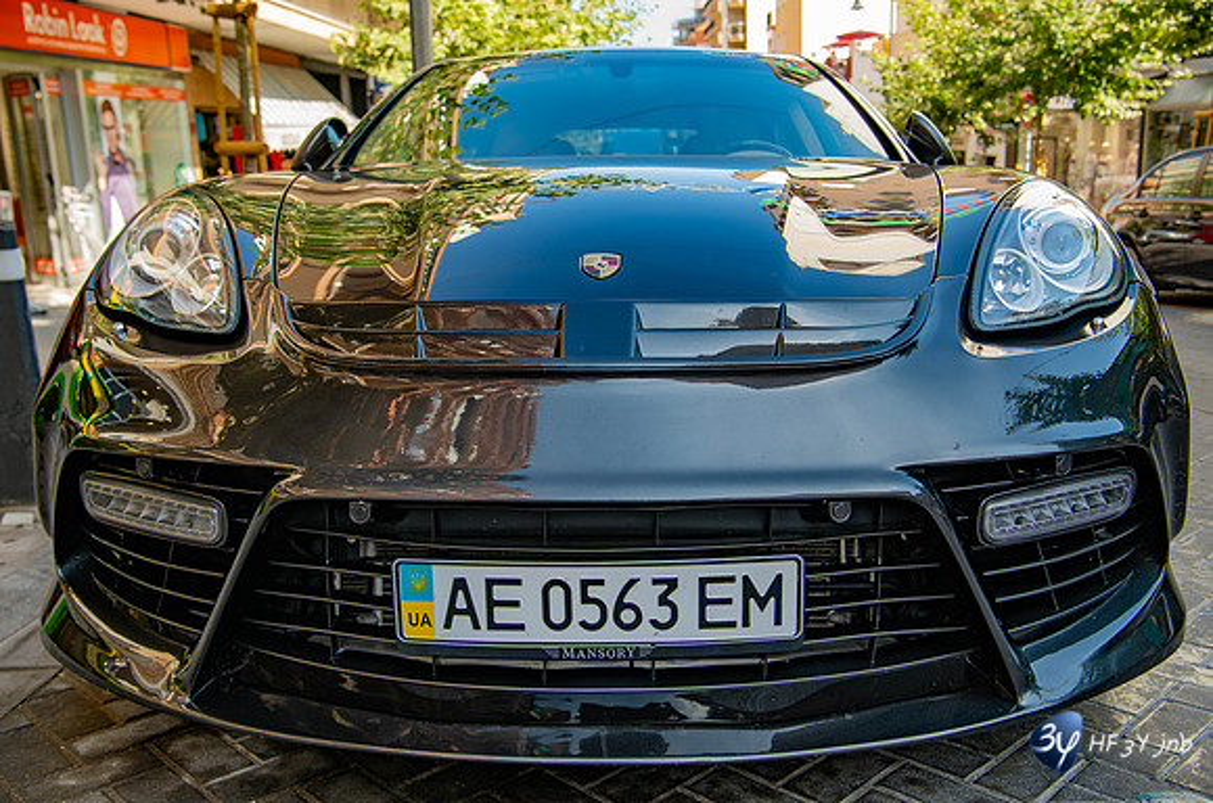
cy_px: 382
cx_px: 625
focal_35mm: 35
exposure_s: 1/100
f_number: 5
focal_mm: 32
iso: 100
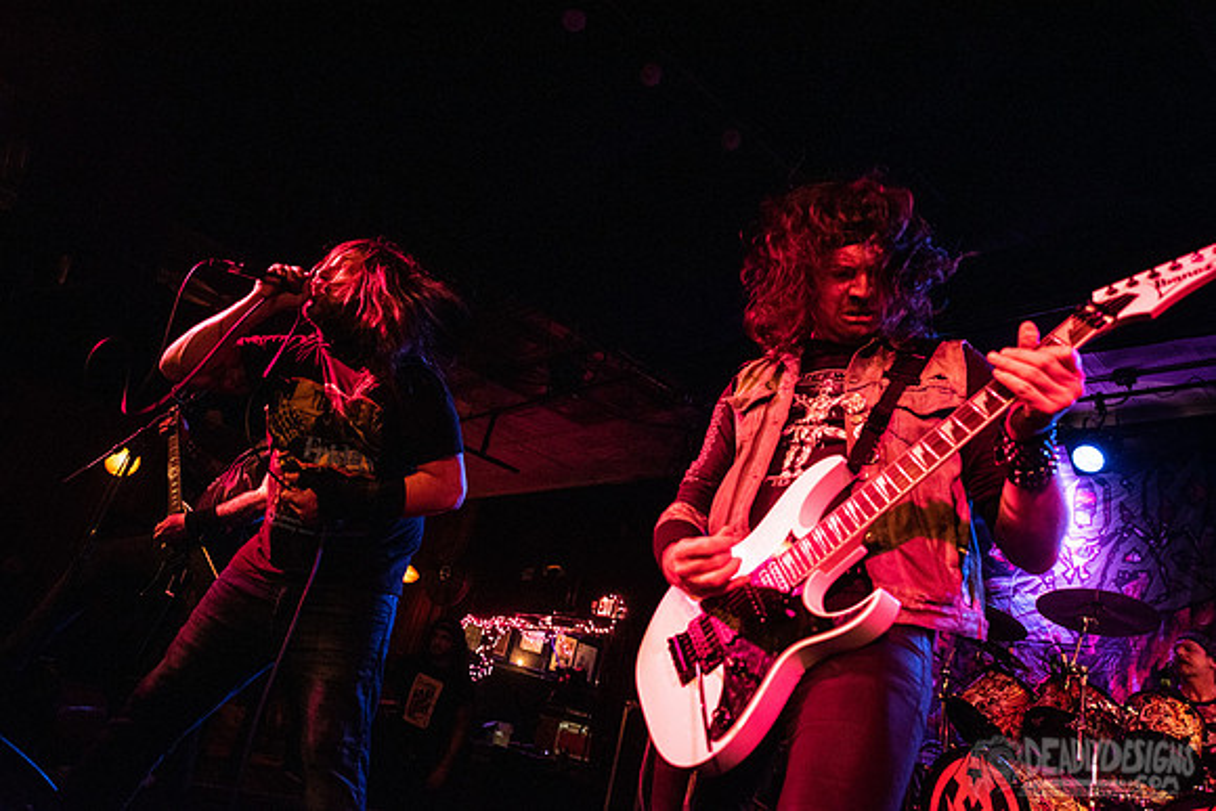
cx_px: 608
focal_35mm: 24
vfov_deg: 53.2
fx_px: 811
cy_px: 406
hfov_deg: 73.7
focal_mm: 24
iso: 3200
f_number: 3.2
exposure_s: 1/125
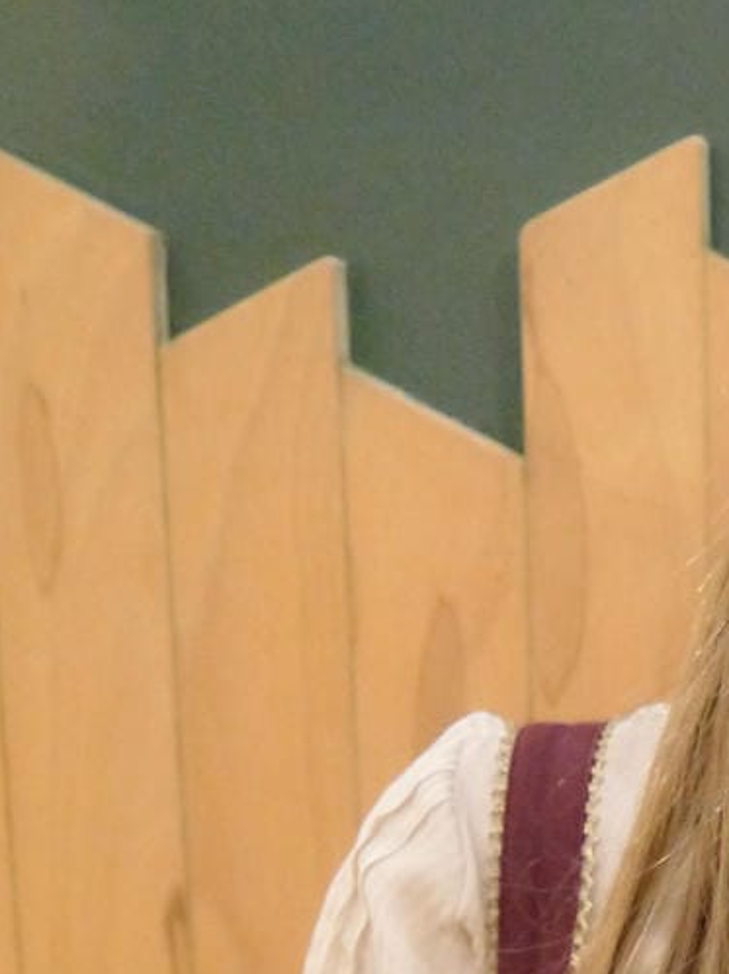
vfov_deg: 20.6
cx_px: 1108
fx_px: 2529
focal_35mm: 90
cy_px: 1119
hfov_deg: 15.1
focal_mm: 14
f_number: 3.5
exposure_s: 1/50
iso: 1600
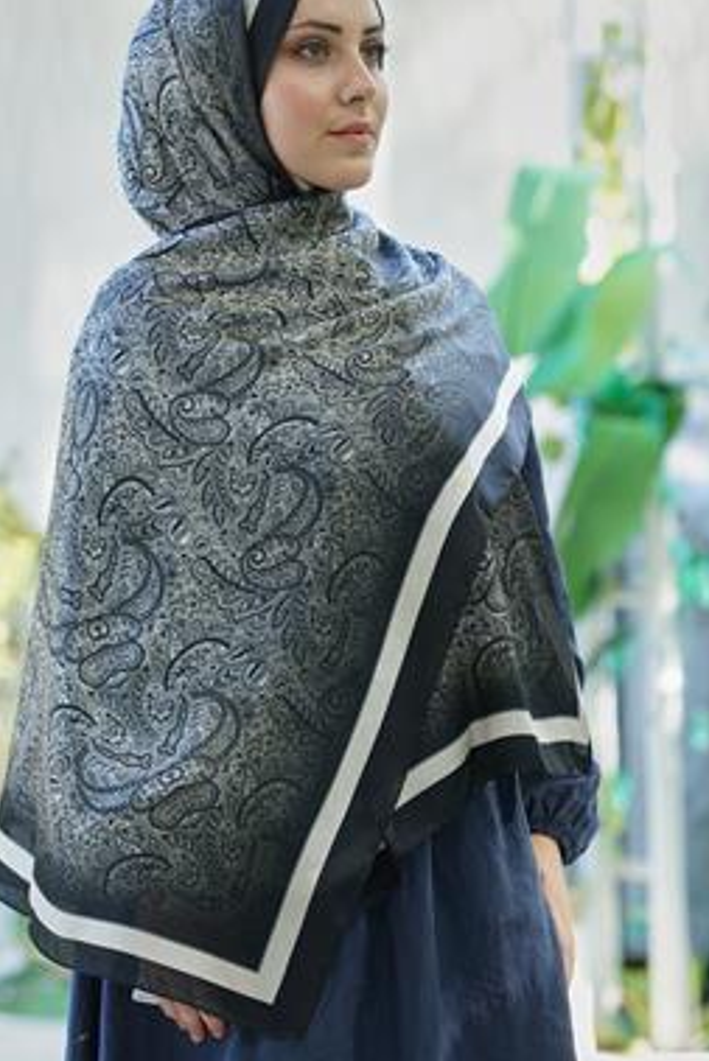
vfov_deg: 12.9
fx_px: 4692
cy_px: 465
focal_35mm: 159
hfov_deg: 8.6
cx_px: 294
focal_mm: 130
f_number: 5
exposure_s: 1/125
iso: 500
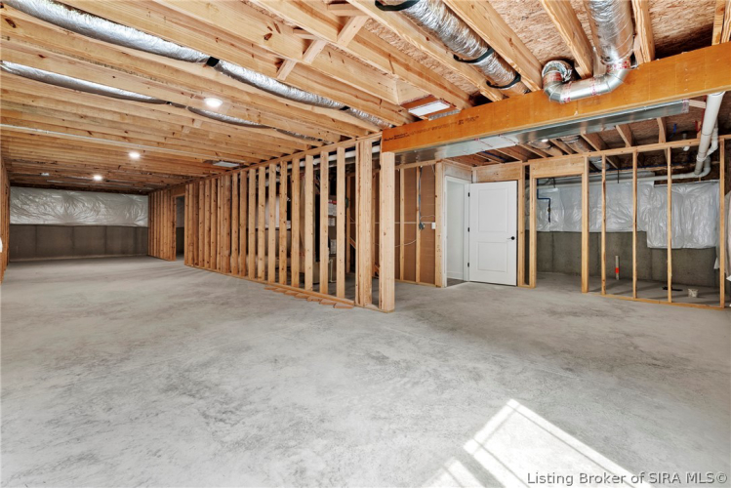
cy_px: 244
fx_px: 325
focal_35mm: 16
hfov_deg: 96.7
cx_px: 366
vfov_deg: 73.8
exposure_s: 1/1.67
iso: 400
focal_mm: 16
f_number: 11
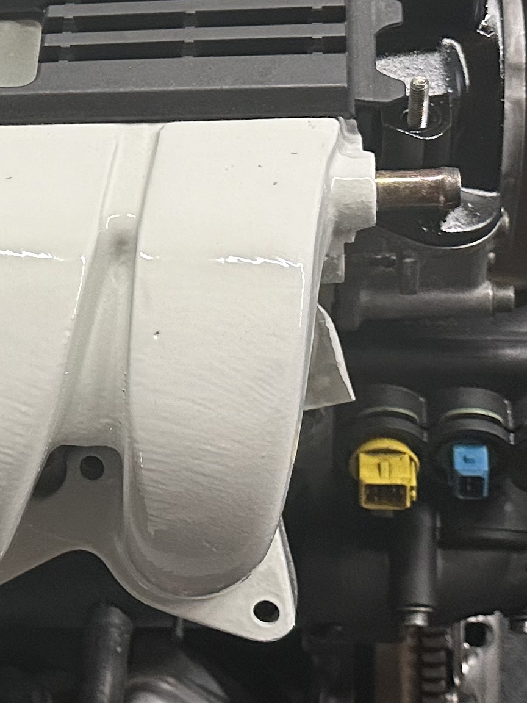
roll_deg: +21.4
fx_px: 1705
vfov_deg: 23.2
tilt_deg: -42.7
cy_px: 242
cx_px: -206
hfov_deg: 16.4
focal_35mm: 84
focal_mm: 6.86
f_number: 1.78
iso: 320
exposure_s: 1/50
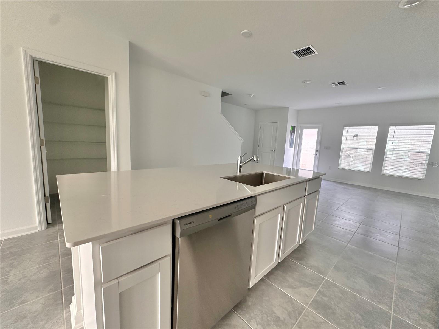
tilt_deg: -7.8
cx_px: 220
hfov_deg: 102.1
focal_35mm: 14
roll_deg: -2.7
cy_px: 164
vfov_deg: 85.6
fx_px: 177
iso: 250
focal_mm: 2.22
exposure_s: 1/99
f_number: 2.2
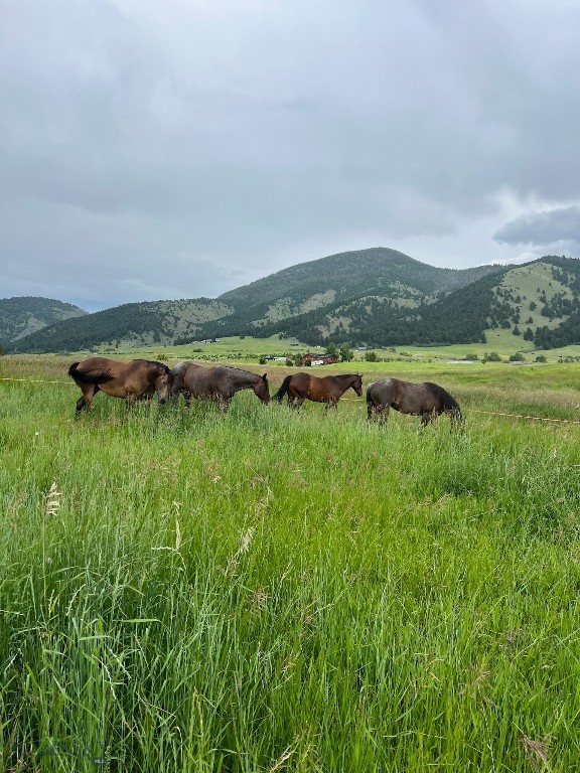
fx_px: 581
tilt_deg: +0.9
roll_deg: +0.6
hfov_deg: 53.1
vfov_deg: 67.3
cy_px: 386
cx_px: 290
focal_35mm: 26
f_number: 1.5
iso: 50
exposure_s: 1/1029
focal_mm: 5.7
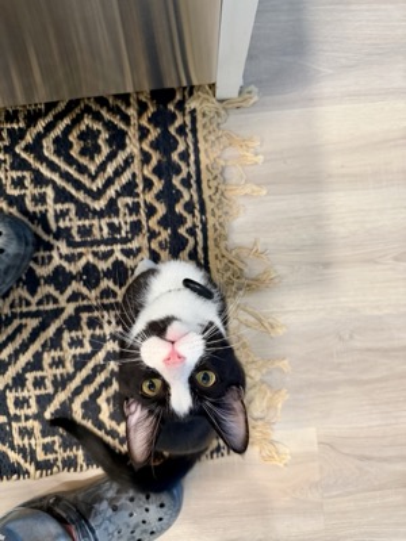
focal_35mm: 24
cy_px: 270
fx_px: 375
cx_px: 203
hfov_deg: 56.8
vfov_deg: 71.6
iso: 640
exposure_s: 1/60
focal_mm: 6.76
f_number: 1.78
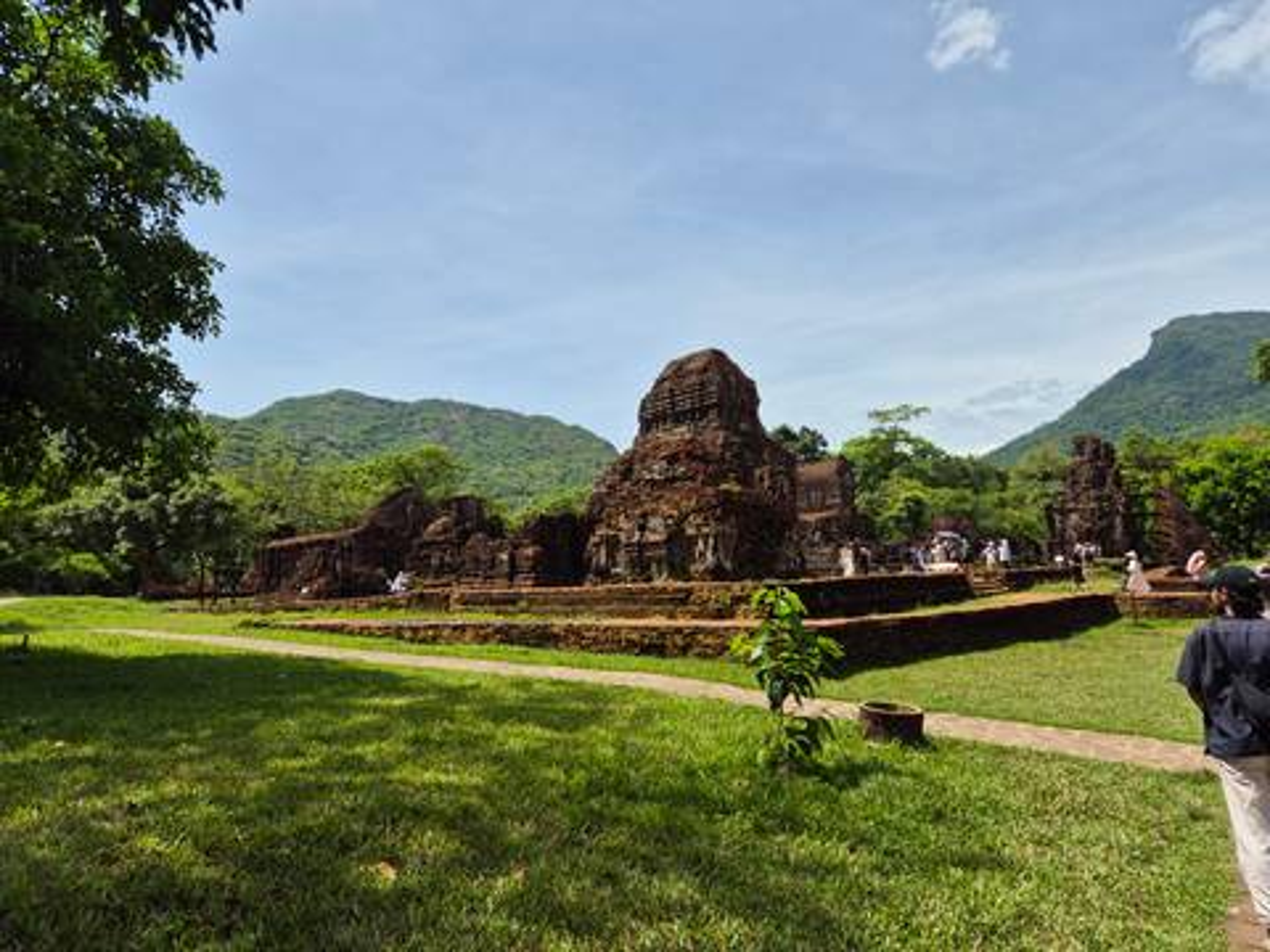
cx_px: 635
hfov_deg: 73.9
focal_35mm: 23
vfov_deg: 58.9
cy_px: 476
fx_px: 844
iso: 25
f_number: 1.8
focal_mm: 5.4
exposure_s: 1/2328
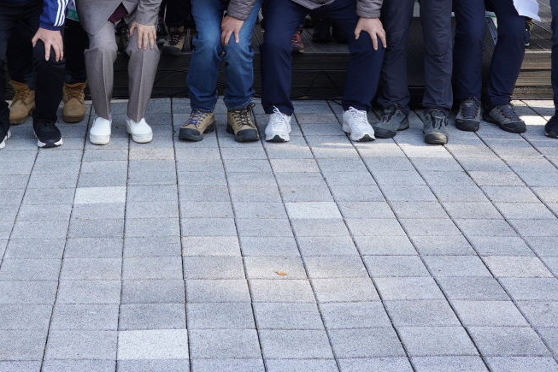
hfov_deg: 25.3
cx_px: 191
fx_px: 1240
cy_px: -104
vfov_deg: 16.2
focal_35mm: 80
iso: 250
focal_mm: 29
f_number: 5.6
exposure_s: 1/125
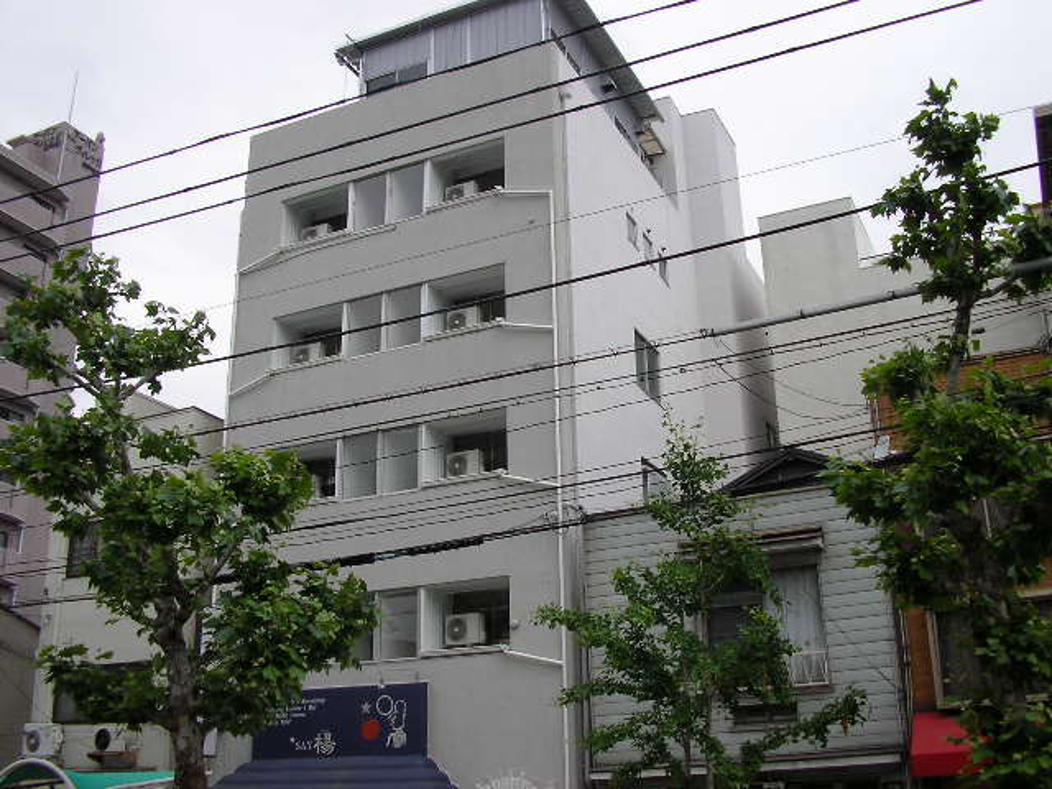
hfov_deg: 49.0
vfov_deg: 37.7
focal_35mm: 38
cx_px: 526
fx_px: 1155
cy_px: 394
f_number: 4.1
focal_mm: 5.8
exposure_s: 1/632
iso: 71
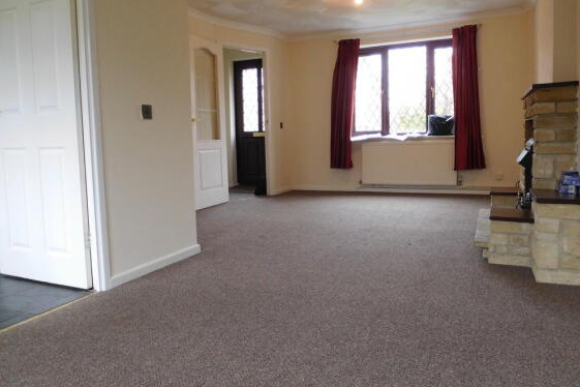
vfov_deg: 47.9
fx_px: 435
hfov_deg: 67.4
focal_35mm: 27
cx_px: 292
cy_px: 174
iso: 400
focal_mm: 4.5
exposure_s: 1/25
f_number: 3.4
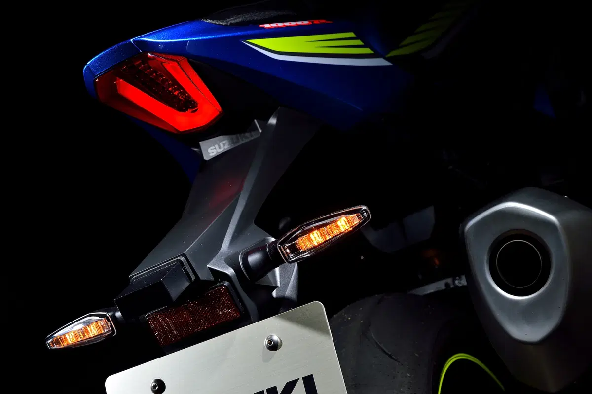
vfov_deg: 21.9
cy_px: 197
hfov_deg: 32.4
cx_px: 296
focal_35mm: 62
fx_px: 1019
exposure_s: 1/60
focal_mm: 62
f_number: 11
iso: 50
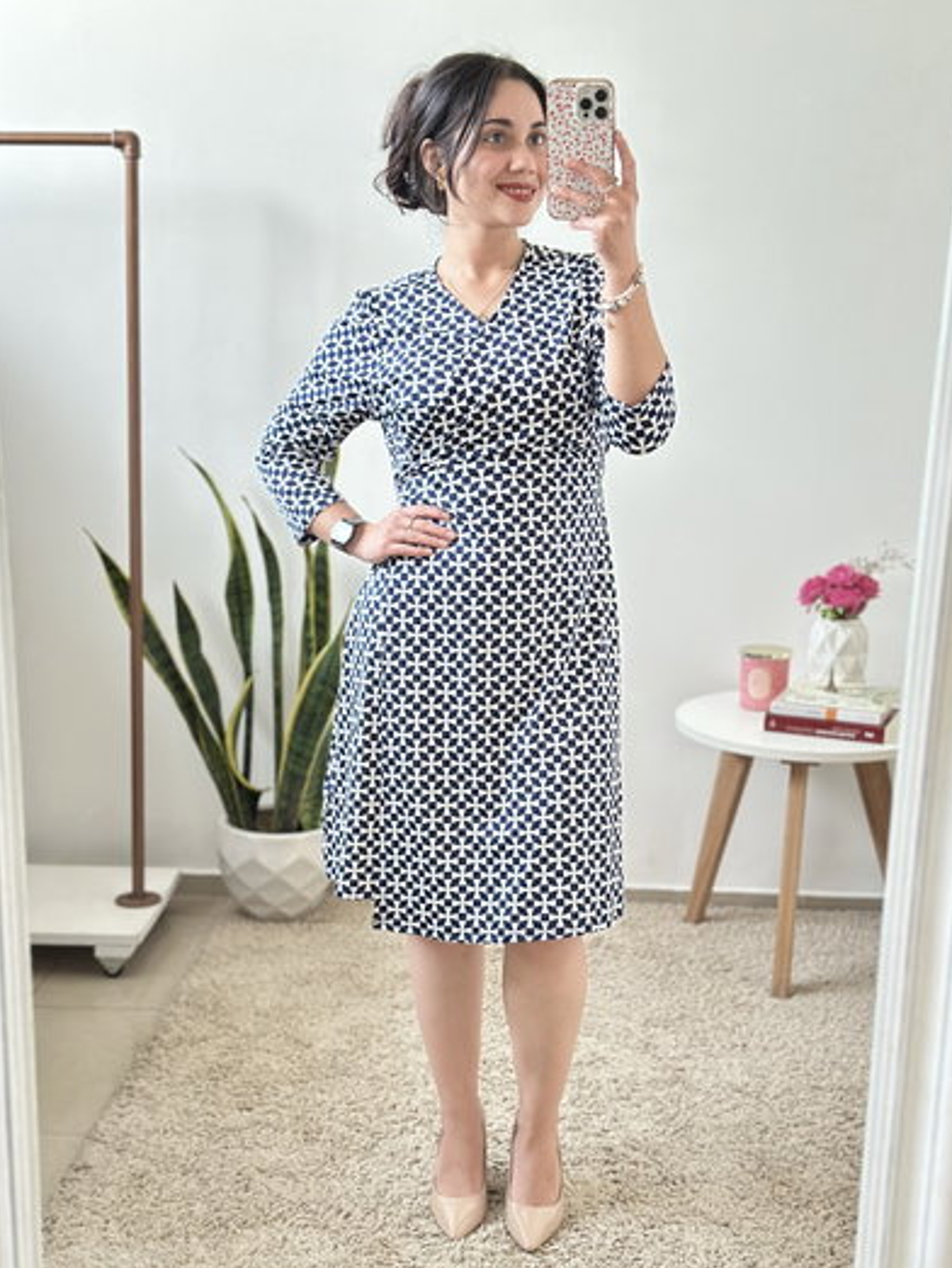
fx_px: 1795
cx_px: 481
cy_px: 640
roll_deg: -0.8
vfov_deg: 38.9
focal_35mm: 49
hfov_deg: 29.7
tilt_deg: -21.1
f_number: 1.78
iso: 640
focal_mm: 6.86
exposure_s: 1/40
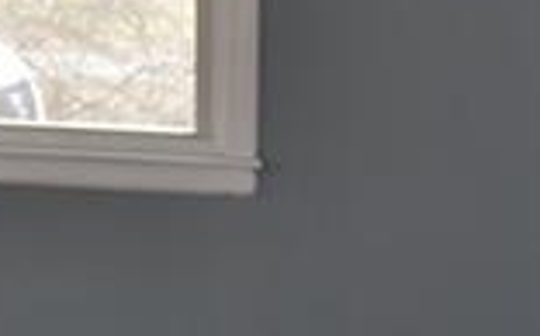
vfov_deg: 6.5
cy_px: -267
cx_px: -329
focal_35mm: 196
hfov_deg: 10.3
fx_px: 2880
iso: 250
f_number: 4.2
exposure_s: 1/125
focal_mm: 26
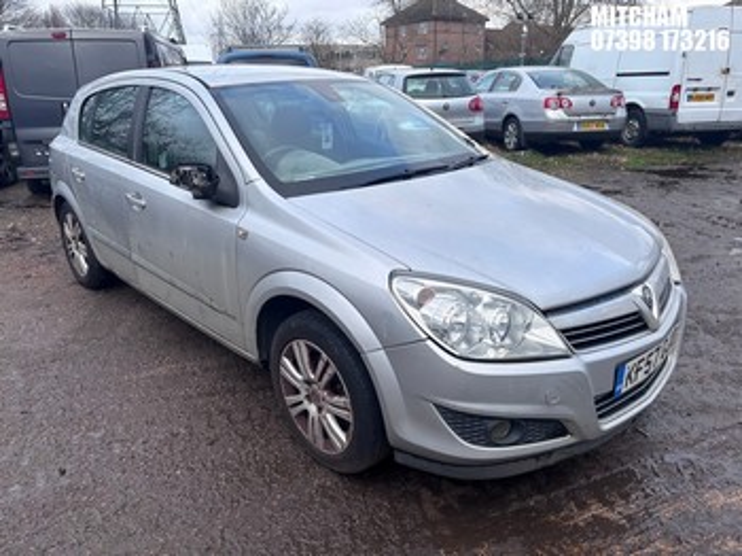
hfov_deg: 67.3
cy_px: 278
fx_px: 557
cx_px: 371
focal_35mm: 26
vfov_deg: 53.0
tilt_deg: -18.7
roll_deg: +0.5
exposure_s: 1/927
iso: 50
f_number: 1.6
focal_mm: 5.96
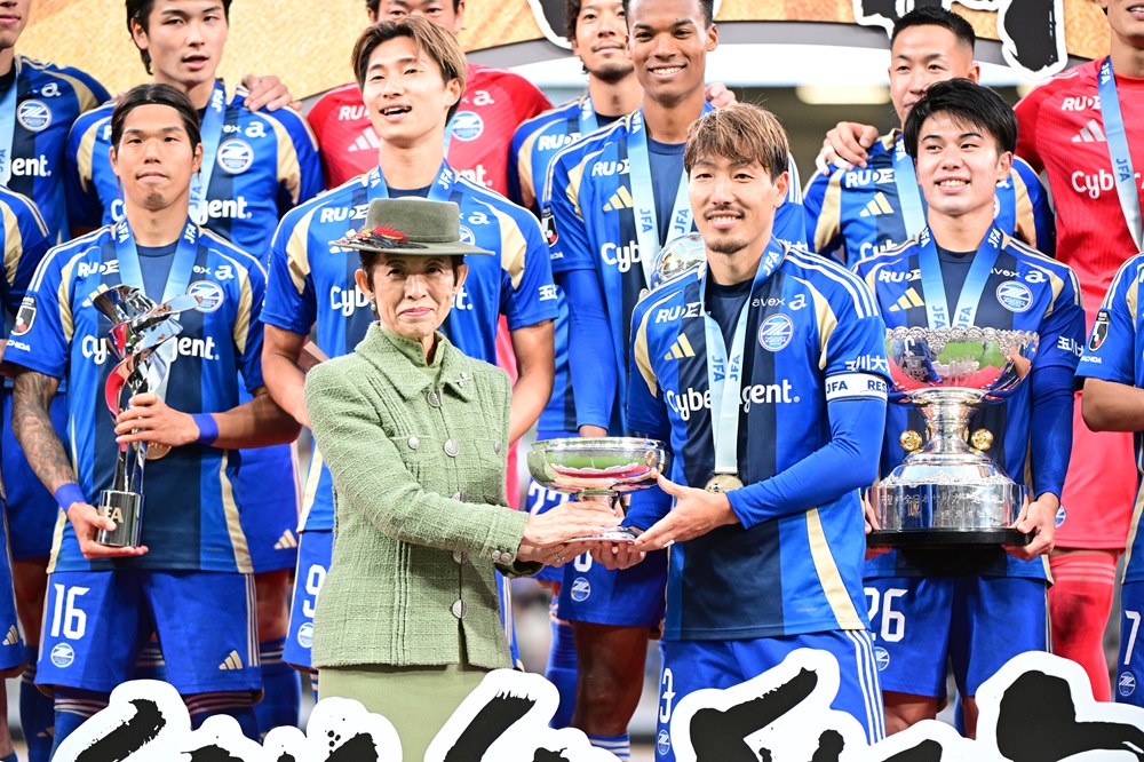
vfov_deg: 5.7
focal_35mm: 240
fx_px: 7624
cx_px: 572
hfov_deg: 8.6
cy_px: 381
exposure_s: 1/500
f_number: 4
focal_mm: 240
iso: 3200
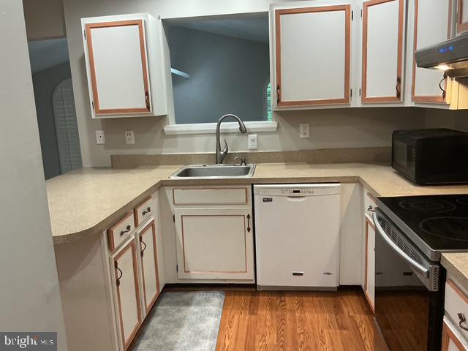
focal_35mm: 29
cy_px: 176
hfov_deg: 61.7
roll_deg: +2.7
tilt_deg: -9.9
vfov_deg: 48.2
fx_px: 392
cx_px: 234
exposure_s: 1/60
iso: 125
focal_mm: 3
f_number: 1.8
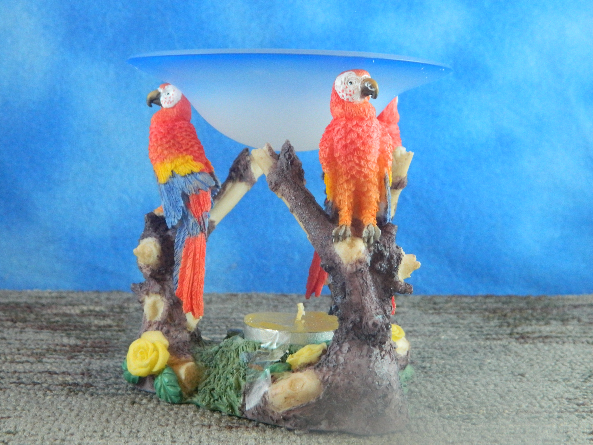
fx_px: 1011
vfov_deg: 24.8
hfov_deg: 32.7
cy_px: 218
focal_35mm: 59
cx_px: 297
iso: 400
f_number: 3.8
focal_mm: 10.2
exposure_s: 1/20
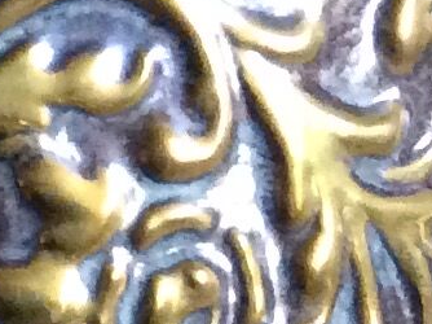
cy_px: 302
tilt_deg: -63.3
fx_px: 3093
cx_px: -658
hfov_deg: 7.4
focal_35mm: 248
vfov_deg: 6.0
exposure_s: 1/17
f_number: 2.4
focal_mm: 3.3
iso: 400
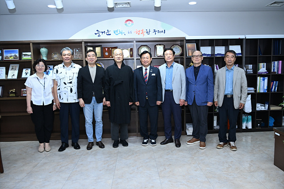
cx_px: 142
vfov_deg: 43.6
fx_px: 237
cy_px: 94
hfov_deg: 62.0
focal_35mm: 30
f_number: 5.6
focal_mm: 30
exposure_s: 1/125
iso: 800
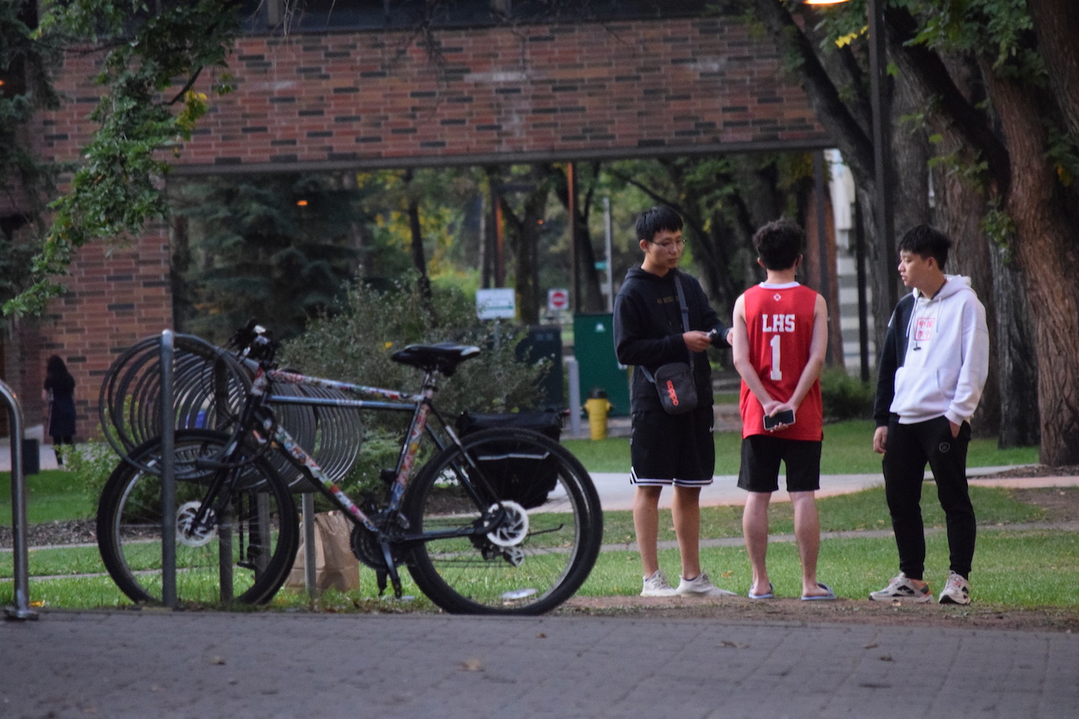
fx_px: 8990
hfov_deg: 6.9
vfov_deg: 4.6
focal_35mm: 300
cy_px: 360
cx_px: 540
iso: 6400
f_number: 5.6
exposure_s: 1/200
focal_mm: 200
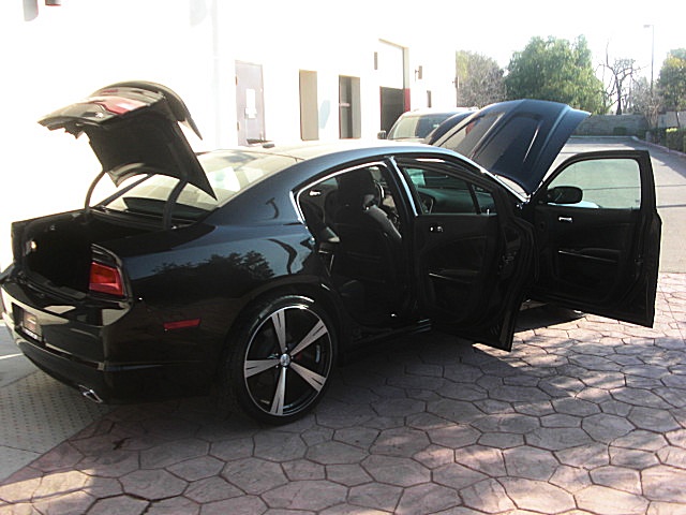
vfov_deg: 33.6
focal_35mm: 43
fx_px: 852
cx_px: 343
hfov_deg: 43.9
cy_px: 258
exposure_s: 1/250
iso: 50
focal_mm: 7.6
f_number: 3.1
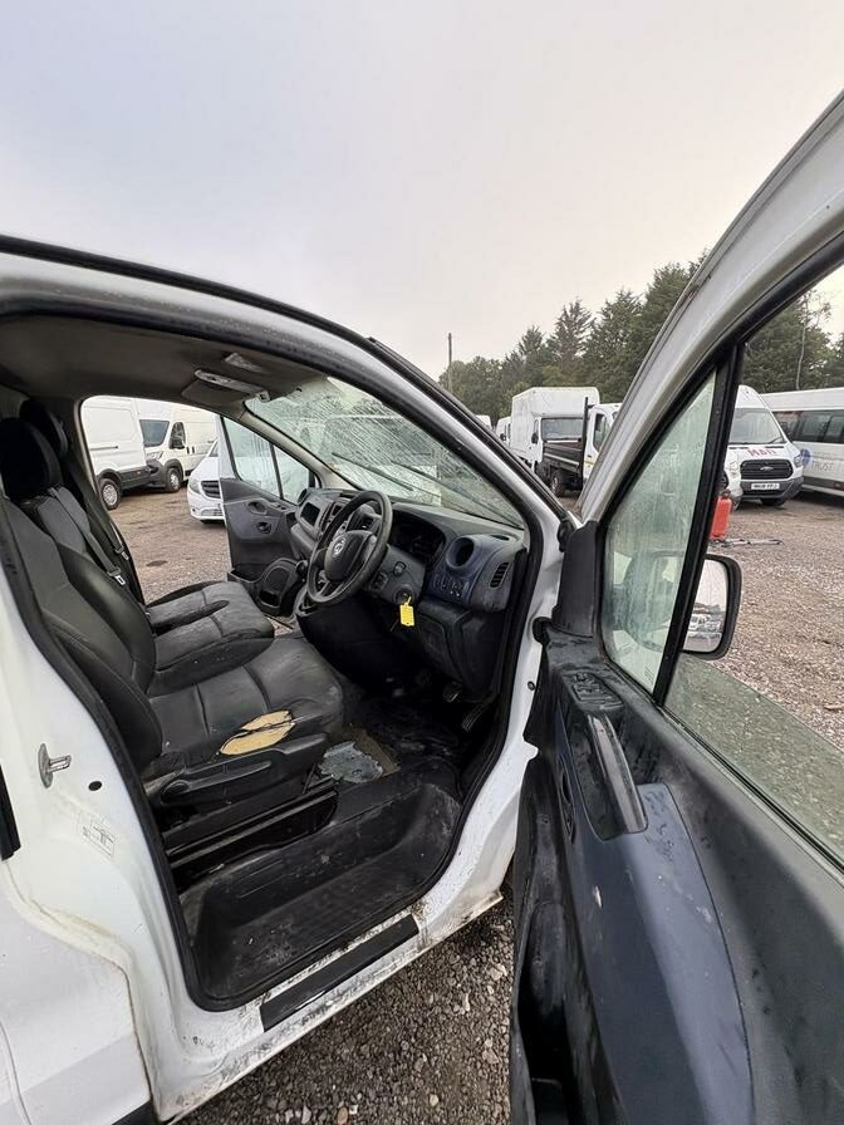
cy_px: 562
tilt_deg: -8.5
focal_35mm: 14
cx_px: 422
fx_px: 455
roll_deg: +3.1
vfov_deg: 102.1
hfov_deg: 85.7
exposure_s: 1/175
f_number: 2.2
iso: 64
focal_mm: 2.22
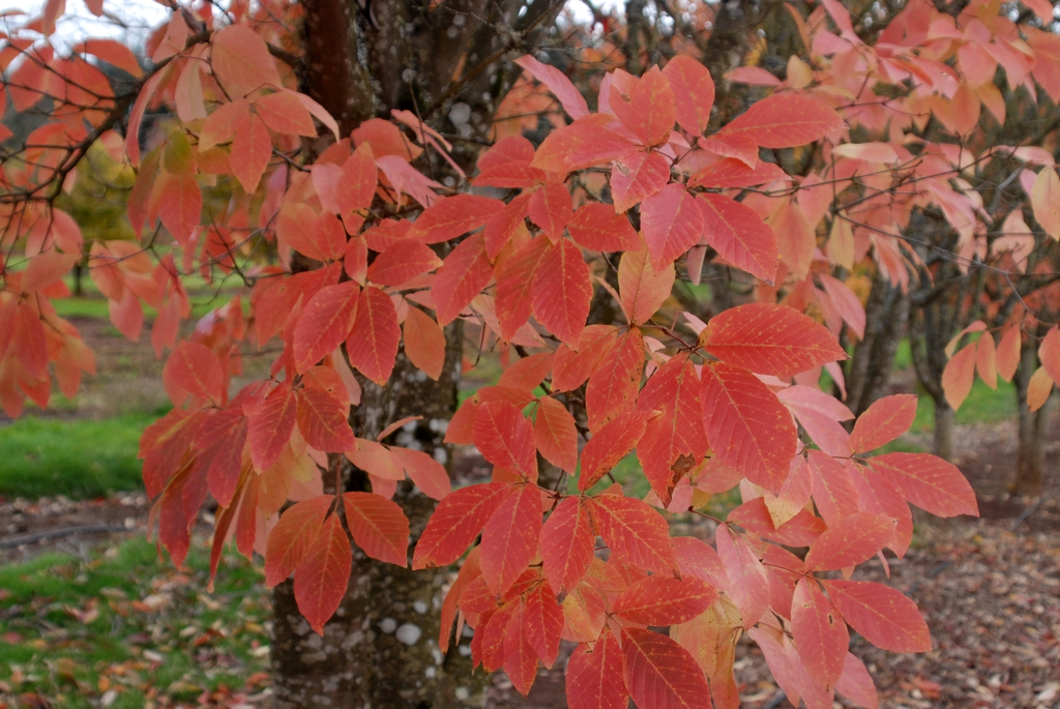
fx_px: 1238
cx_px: 530
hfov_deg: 46.4
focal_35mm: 42
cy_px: 354
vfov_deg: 32.0
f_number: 4.5
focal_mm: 28
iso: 400
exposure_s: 1/80
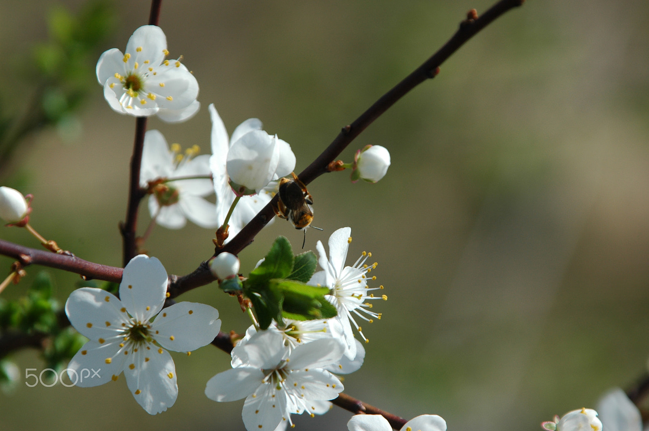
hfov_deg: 4.6
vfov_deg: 3.0
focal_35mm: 450
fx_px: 8106
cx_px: 324
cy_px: 216
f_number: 8
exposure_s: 1/640
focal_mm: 300
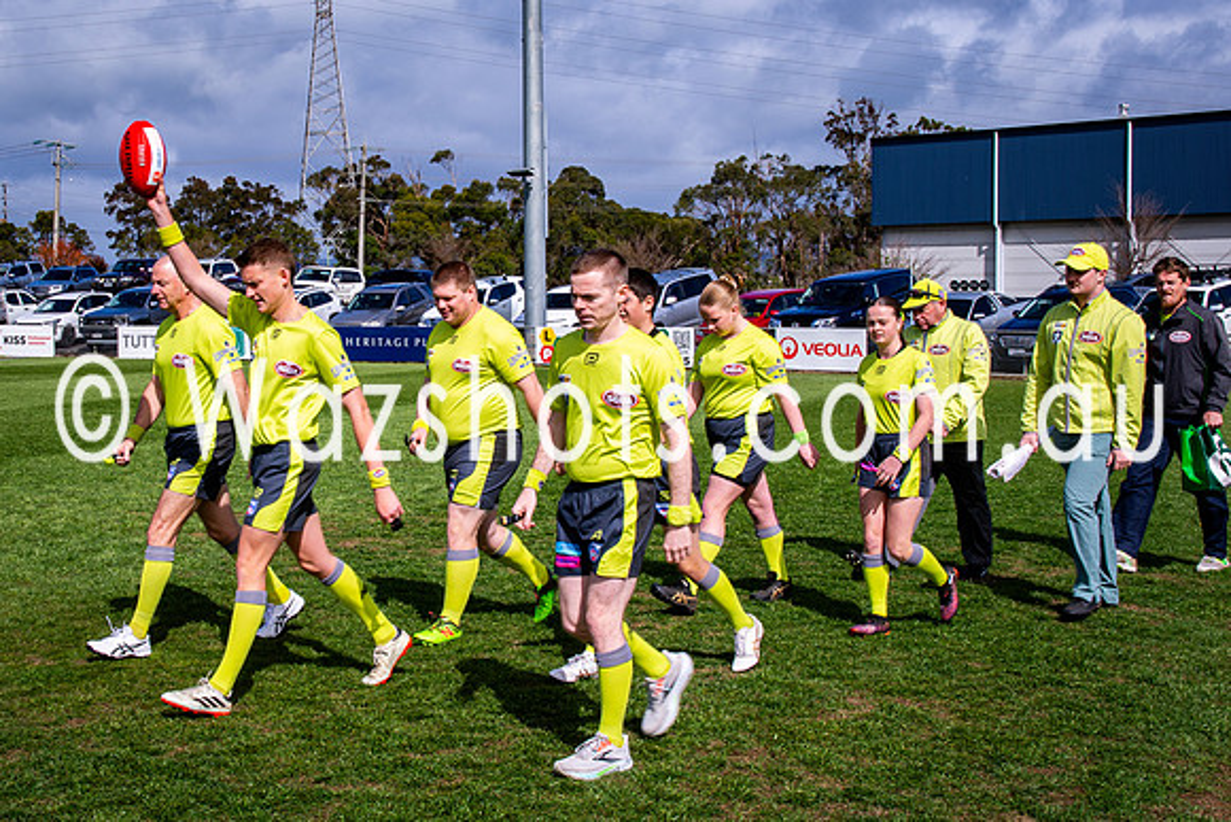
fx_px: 1800
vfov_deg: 25.7
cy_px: 365
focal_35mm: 53
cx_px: 438
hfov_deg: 37.5
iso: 100
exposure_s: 1/160
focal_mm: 24
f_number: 13
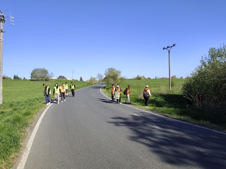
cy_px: 84
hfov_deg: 73.9
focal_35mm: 23
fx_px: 150
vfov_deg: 58.9
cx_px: 113
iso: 50
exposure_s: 1/679
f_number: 1.65
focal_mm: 6.19
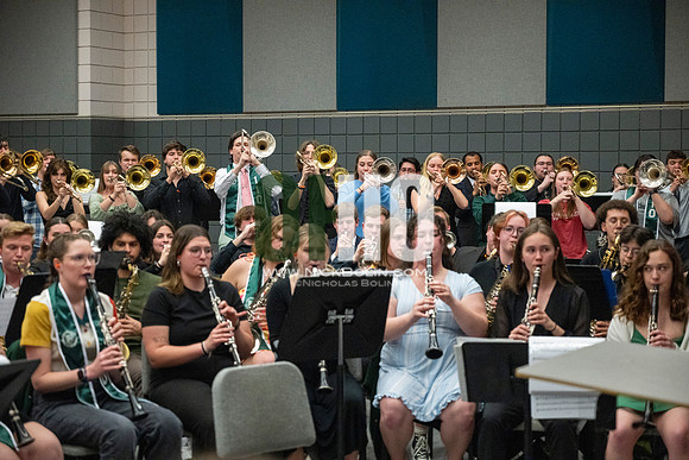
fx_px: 1340
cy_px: 230
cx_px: 344
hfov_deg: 28.8
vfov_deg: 19.5
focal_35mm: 70
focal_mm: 70
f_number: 4
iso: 10000
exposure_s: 1/500
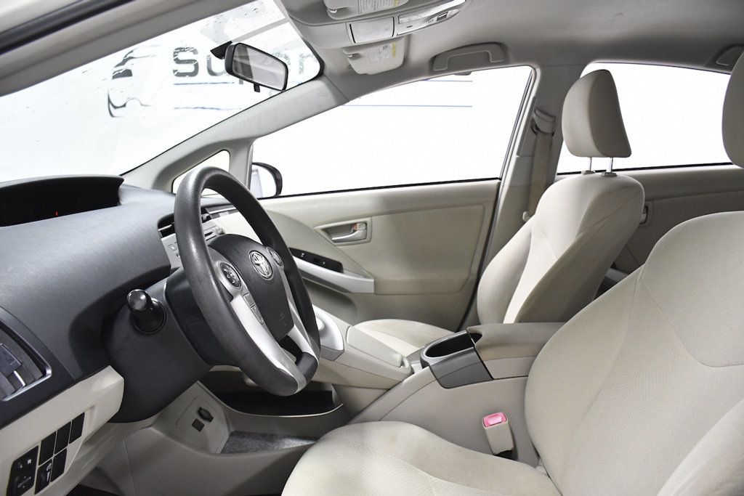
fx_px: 558
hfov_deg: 67.4
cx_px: 372
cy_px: 248
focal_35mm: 27
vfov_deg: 47.9
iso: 2500
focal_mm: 18
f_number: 4.5
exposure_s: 1/160
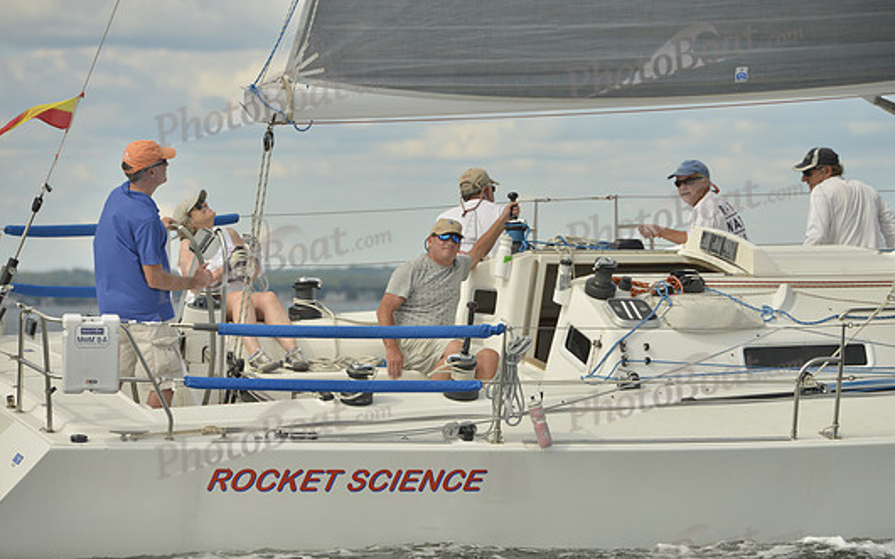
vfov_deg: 6.4
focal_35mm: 206
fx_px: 5025
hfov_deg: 10.2
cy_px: 324
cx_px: 480
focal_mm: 185
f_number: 7.1
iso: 200
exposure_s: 1/1000
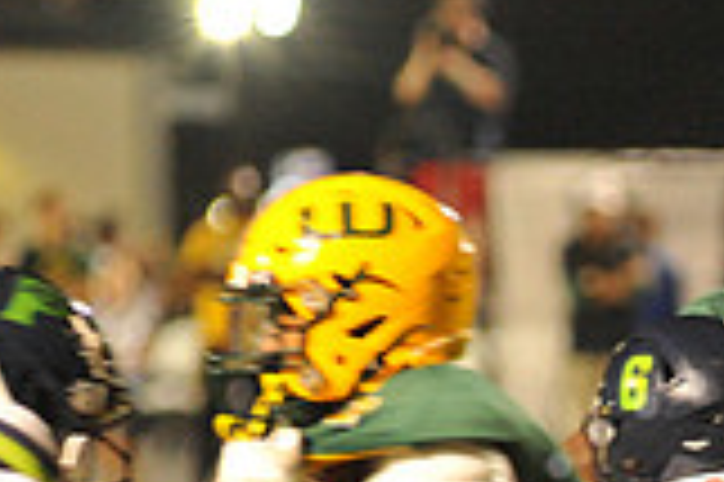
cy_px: 770
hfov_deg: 2.9
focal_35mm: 720
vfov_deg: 1.9
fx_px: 14465
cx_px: 841
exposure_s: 1/250
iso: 6400
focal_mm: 200
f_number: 4
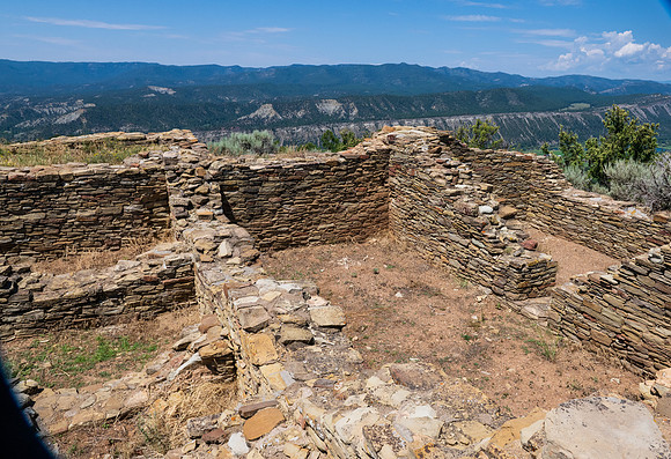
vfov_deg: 48.8
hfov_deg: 67.0
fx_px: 506
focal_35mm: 27
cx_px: 357
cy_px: 214
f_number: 14
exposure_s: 1/500
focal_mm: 24
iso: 500
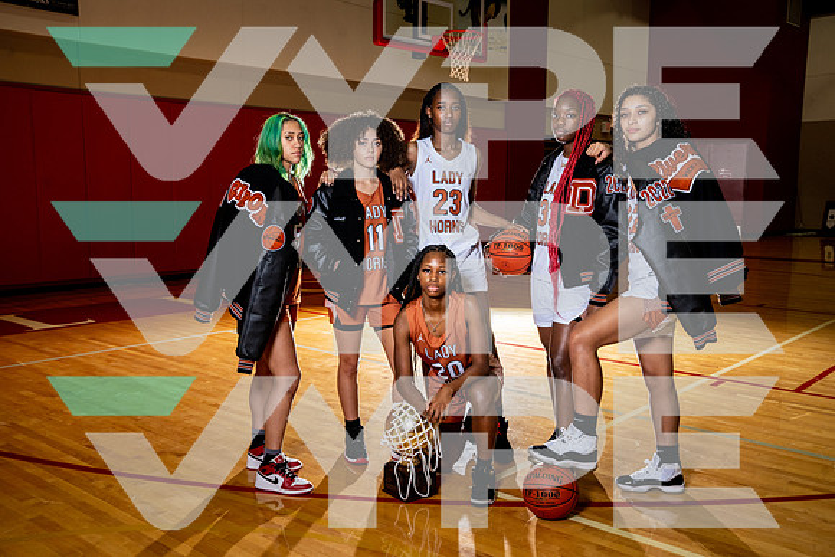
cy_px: 278
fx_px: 789
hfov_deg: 55.8
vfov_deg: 38.9
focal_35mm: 34
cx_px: 418
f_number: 8
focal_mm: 34
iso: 800
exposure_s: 1/250
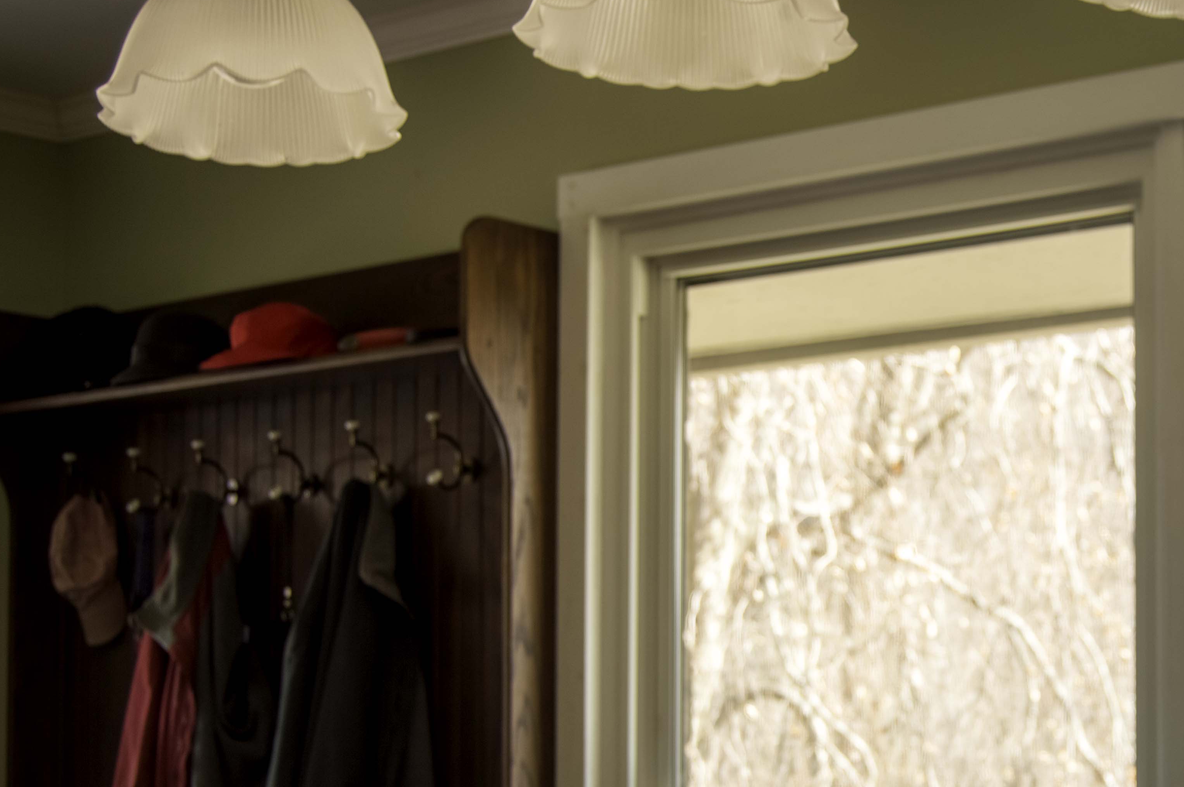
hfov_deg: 29.5
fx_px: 2201
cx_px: 939
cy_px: 653
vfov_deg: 20.0
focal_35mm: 67
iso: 100
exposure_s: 1/400
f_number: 3.8
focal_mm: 23
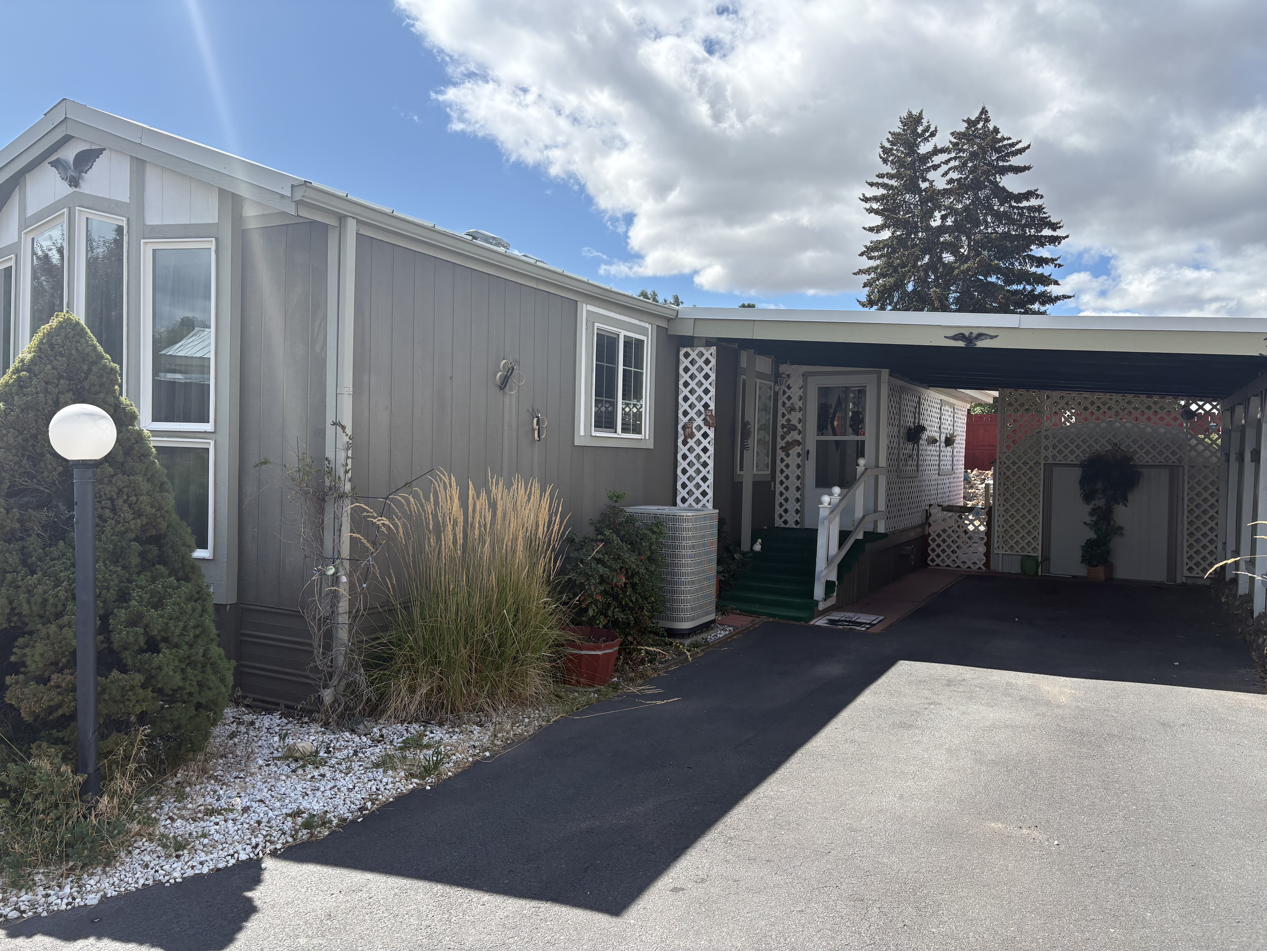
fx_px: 952
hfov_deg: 67.3
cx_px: 634
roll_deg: -1.1
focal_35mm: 26
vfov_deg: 53.1
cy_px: 476
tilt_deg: -0.6
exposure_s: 1/3125
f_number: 1.6
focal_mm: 5.96
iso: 64
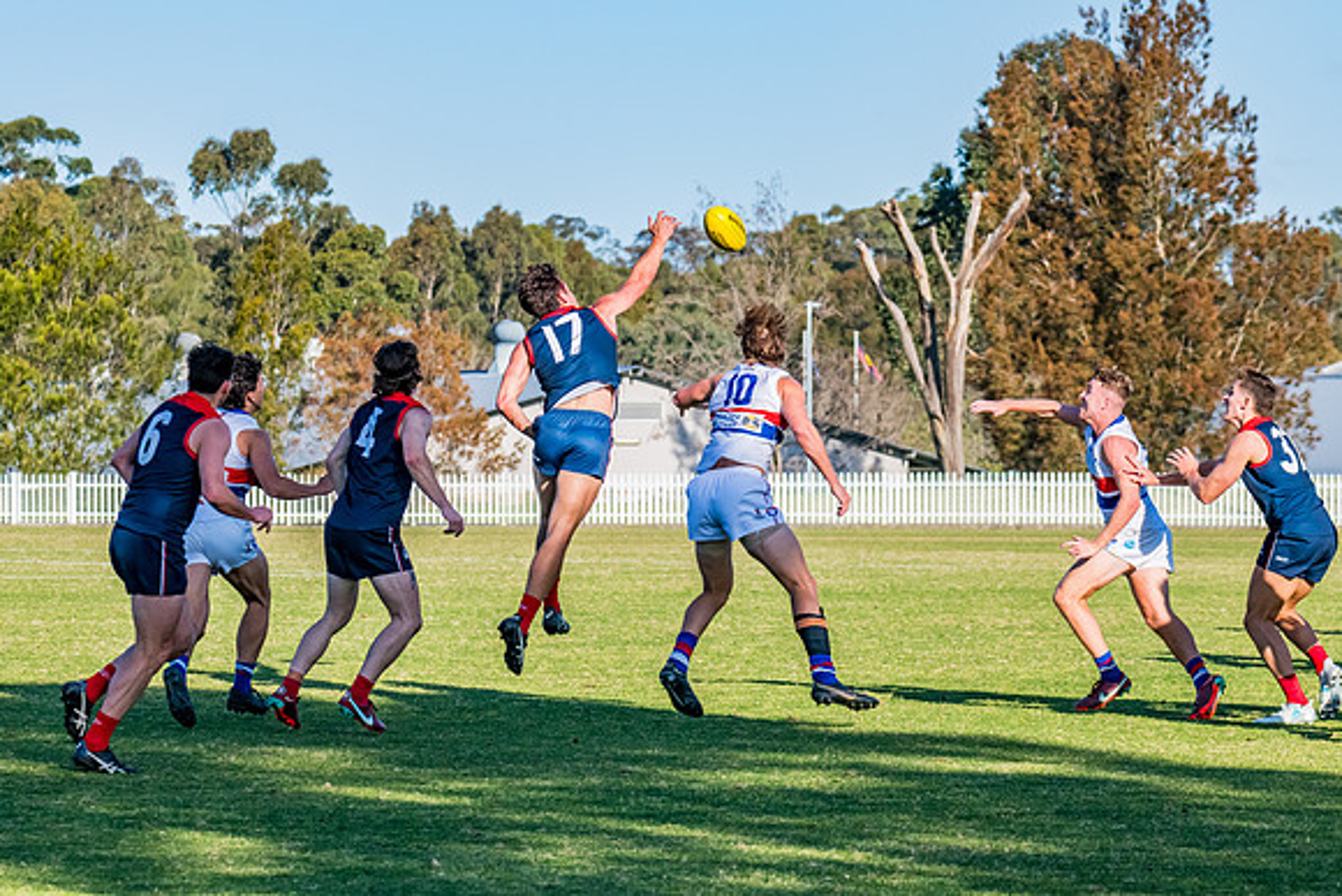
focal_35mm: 192
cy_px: 423
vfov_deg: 7.2
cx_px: 709
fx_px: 7152
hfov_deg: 10.7
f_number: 10
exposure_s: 1/1600
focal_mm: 170
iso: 800
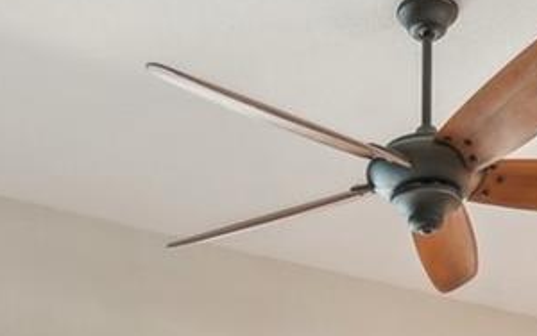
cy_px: 668
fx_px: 1113
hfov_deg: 26.9
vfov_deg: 14.4
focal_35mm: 76
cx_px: 363
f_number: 8
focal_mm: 14
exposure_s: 1/80
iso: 400
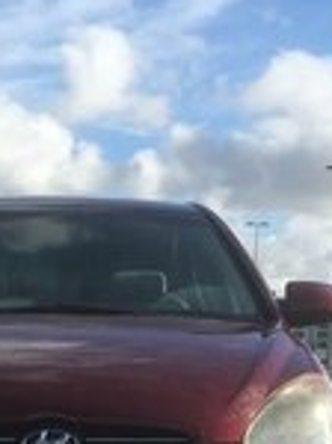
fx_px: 1231
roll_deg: -1.4
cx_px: 68
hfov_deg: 15.3
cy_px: 533
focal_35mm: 96
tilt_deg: -6.5
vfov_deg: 19.3
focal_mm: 4.15
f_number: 2.2
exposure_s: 1/1637
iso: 25
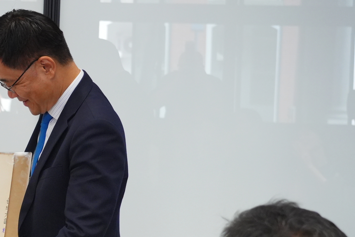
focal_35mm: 109
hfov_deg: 17.9
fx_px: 1075
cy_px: 114
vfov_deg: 12.6
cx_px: -63
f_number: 4
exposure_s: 1/250
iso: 1600
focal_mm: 41
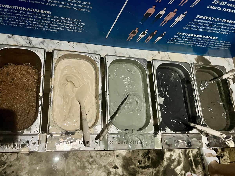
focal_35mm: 26
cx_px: 118
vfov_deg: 53.0
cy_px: 88
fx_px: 176
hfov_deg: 67.3
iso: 500
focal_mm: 5.1
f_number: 1.6
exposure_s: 1/25
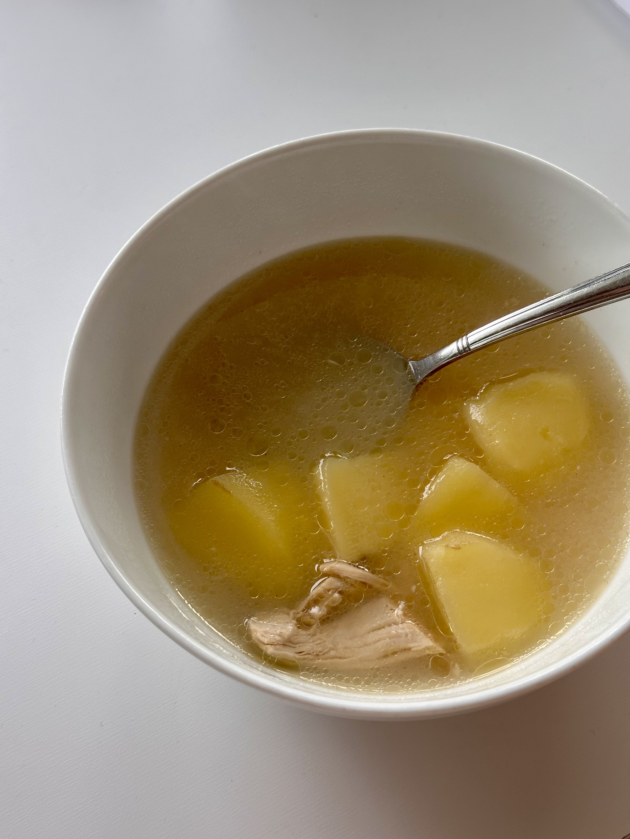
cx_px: 315
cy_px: 420
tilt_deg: -62.1
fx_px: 1165
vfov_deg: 39.7
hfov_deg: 30.3
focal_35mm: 48
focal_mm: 6.86
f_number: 1.78
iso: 80
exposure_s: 1/75
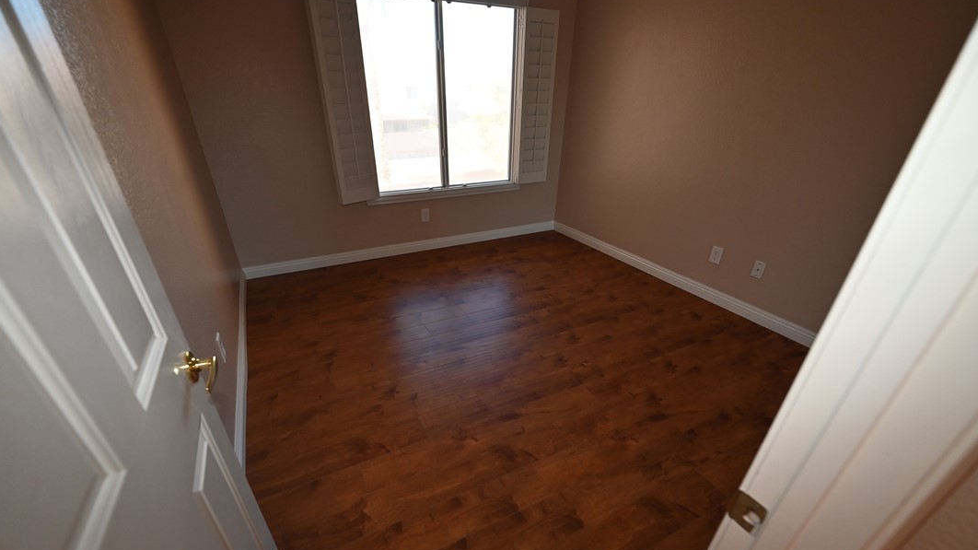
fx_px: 389
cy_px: 322
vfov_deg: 70.0
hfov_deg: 103.0
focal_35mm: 15
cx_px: 483
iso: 1100
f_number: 4
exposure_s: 1/60
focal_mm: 14
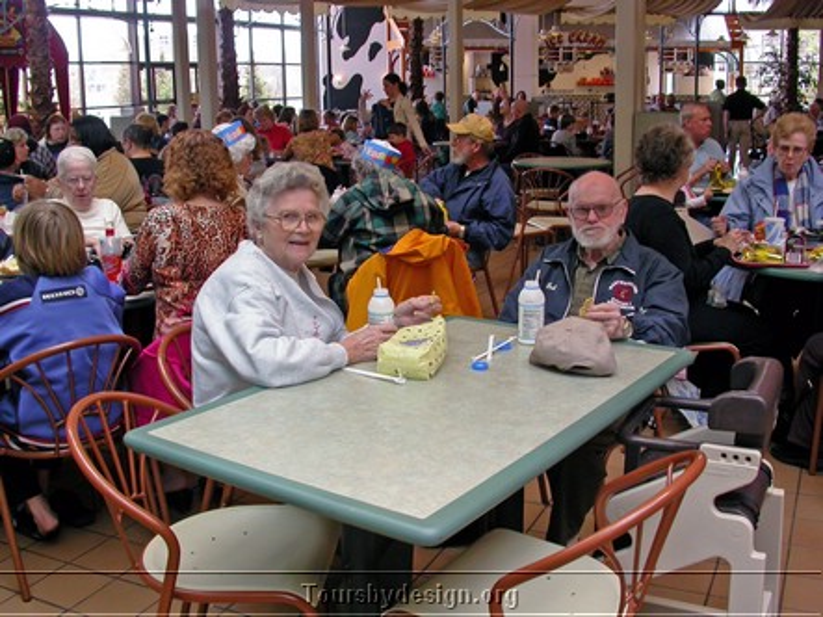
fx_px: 903
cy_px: 308
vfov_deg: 37.7
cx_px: 412
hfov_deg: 49.0
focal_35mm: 38
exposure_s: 1/67.1
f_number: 3.3
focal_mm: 7.85
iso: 100
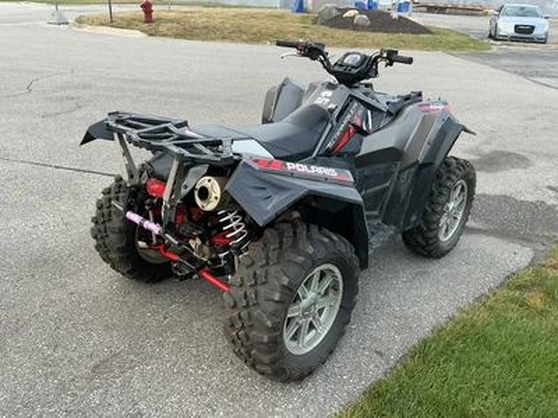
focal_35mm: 28
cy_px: 209
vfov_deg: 49.7
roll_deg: -1.4
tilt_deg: -23.7
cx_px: 279
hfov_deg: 63.4
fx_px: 451
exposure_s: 1/122
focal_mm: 3
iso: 40
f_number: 1.8
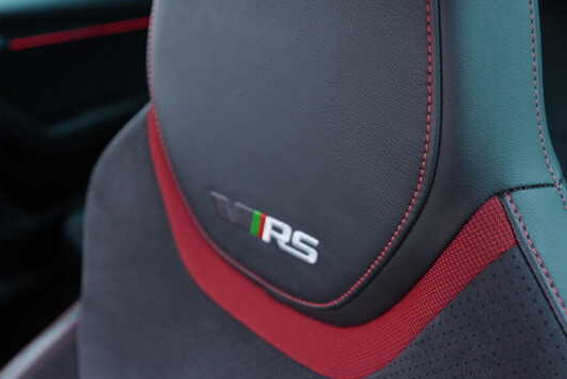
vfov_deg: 36.0
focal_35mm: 37
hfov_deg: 51.9
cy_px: 188
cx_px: 277
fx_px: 583
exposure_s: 1/40
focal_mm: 24
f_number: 2.8
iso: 500
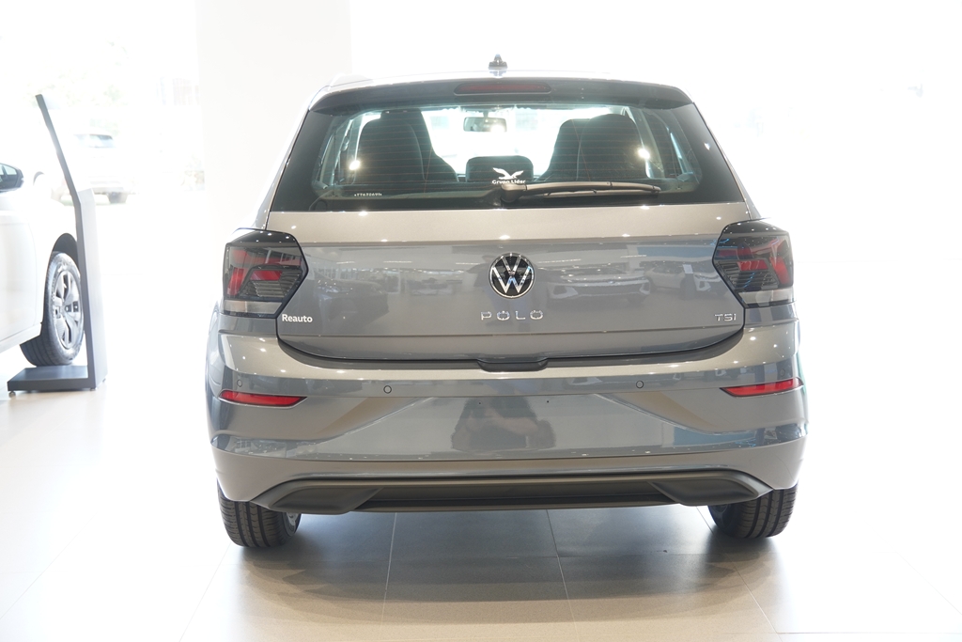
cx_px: 481
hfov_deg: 47.9
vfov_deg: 33.0
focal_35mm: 40
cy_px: 321
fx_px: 1082
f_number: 2.8
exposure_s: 1/50
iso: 250
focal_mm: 27
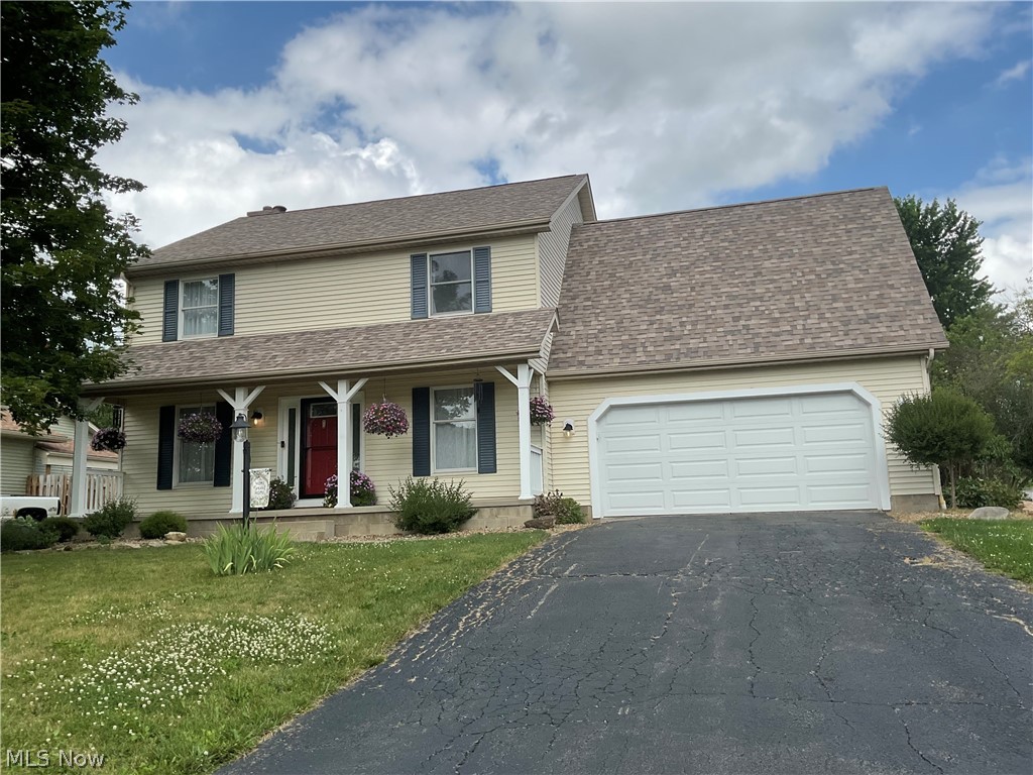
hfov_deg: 61.7
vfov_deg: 48.2
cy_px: 388
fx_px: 865
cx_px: 516
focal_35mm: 29
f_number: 1.8
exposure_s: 1/2227
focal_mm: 3
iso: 16
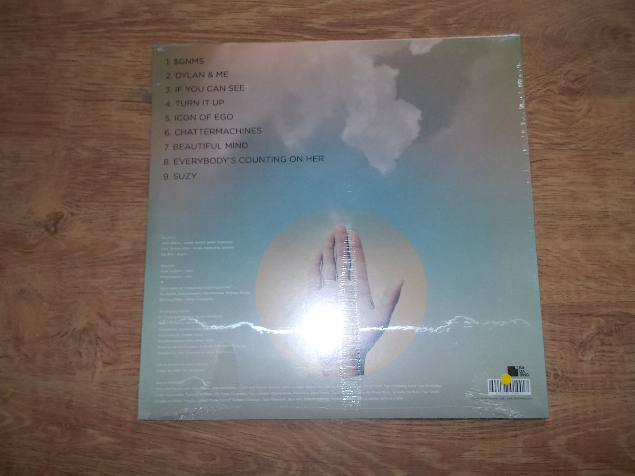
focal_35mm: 29
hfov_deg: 61.7
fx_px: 532
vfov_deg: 48.2
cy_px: 238
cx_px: 318
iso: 200
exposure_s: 1/30
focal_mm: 4.1
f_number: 3.3
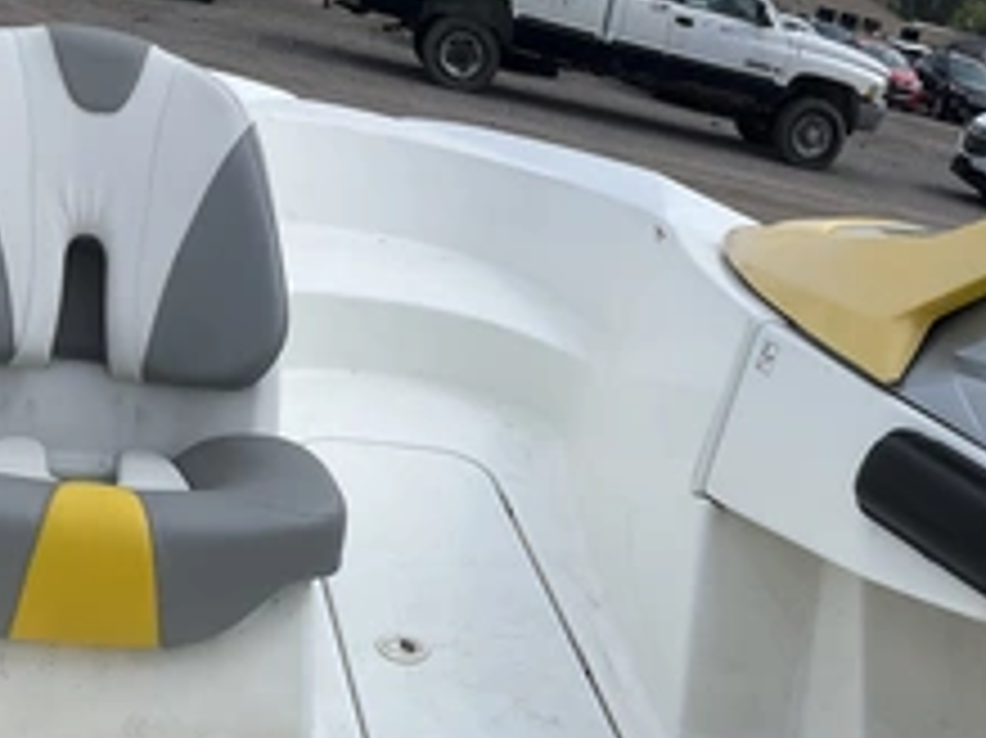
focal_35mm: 53
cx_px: 639
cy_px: 540
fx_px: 1509
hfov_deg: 35.9
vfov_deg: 27.2
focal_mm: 3
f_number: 1.8
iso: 25
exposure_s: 1/2959
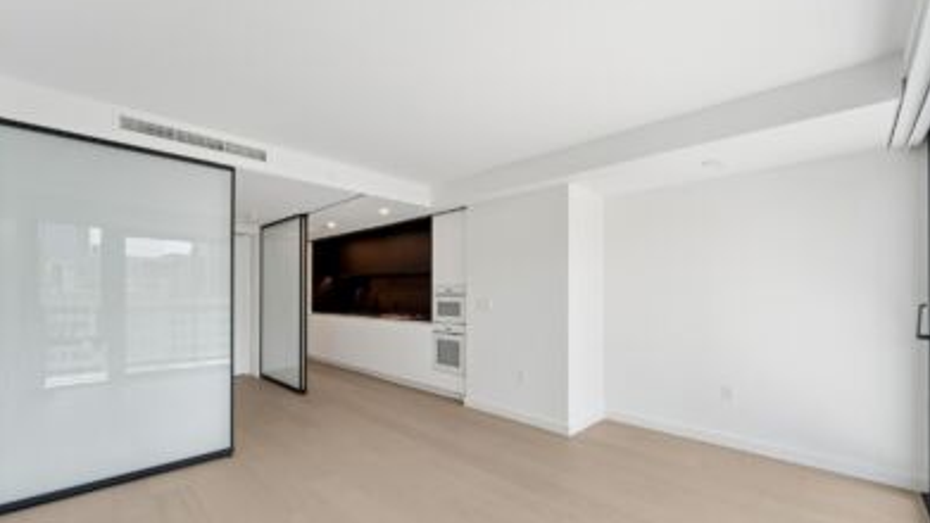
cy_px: 289
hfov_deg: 103.0
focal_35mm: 15
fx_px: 370
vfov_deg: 70.3
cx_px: 473
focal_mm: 14
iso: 200
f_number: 8
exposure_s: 1/13
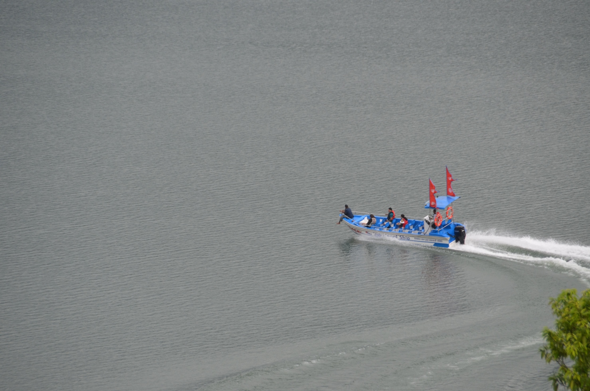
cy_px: 196
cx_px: 295
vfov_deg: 4.6
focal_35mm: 300
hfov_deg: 6.9
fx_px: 4907
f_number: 6.3
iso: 500
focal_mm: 200
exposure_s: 1/1000
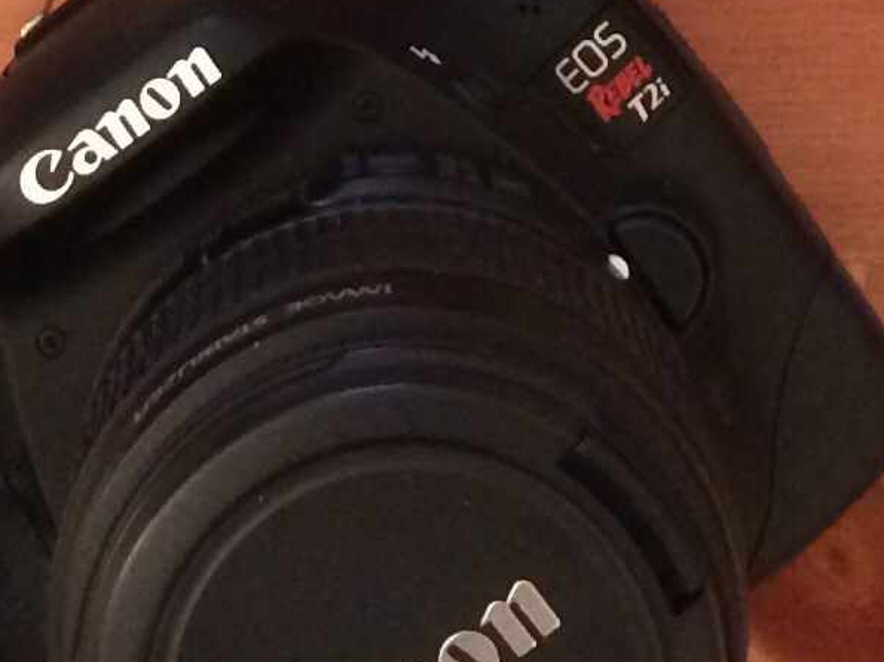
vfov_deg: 8.6
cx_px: 495
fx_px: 4060
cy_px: -813
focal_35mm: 159
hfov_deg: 12.4
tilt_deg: -86.5
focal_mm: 4.15
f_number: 2.2
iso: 320
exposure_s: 1/25
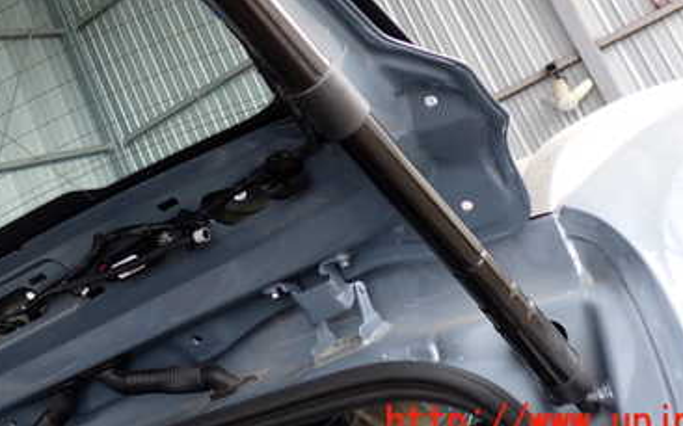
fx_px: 967
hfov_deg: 38.6
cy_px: 28
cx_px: 248
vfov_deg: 24.0
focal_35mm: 52
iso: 200
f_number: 2.3
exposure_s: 1/60
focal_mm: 5.4
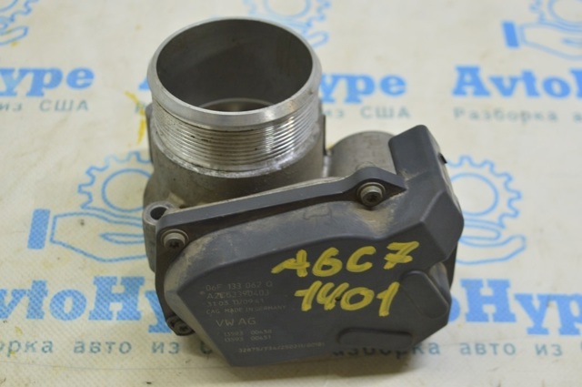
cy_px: 194
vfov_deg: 22.6
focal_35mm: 60
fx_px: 969
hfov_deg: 33.4
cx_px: 291
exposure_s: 1/20
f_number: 5.6
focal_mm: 40
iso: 400
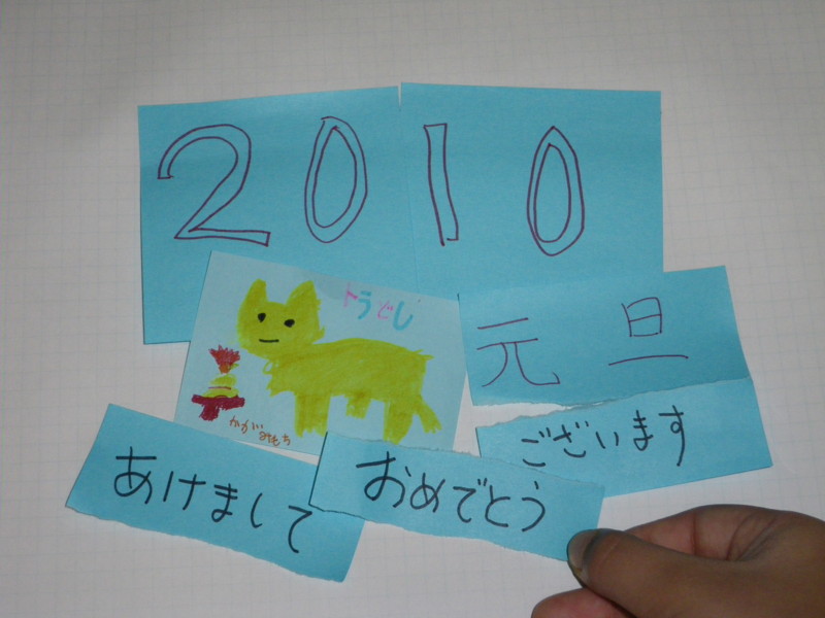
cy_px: 309
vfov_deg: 22.3
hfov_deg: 29.4
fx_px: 1573
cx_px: 412
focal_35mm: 66
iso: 400
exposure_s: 1/80
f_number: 4.1
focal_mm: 11.7
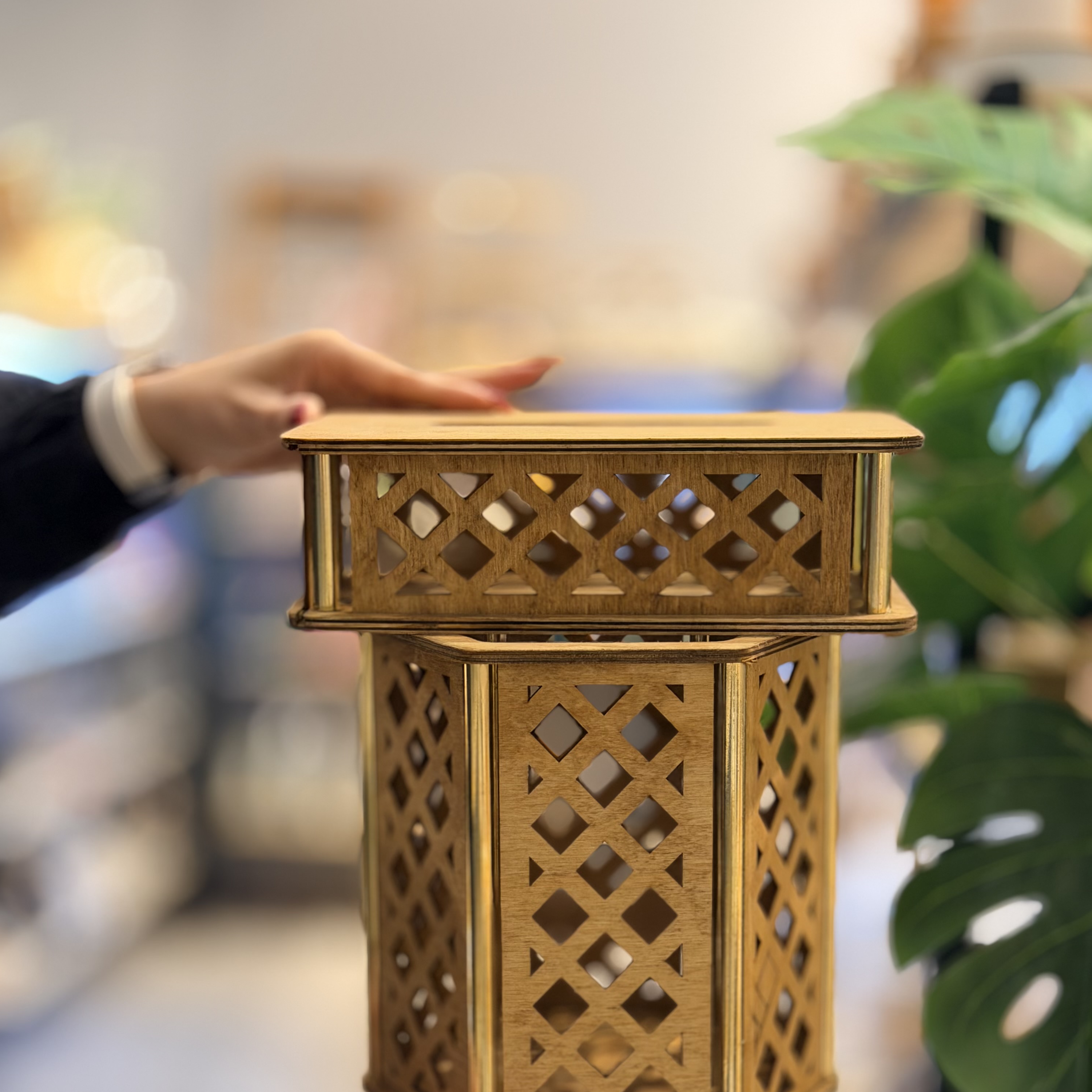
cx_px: 546
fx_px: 2034
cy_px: 690
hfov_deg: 30.0
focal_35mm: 57
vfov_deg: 29.9
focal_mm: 6.76
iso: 125
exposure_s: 1/100
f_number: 1.78
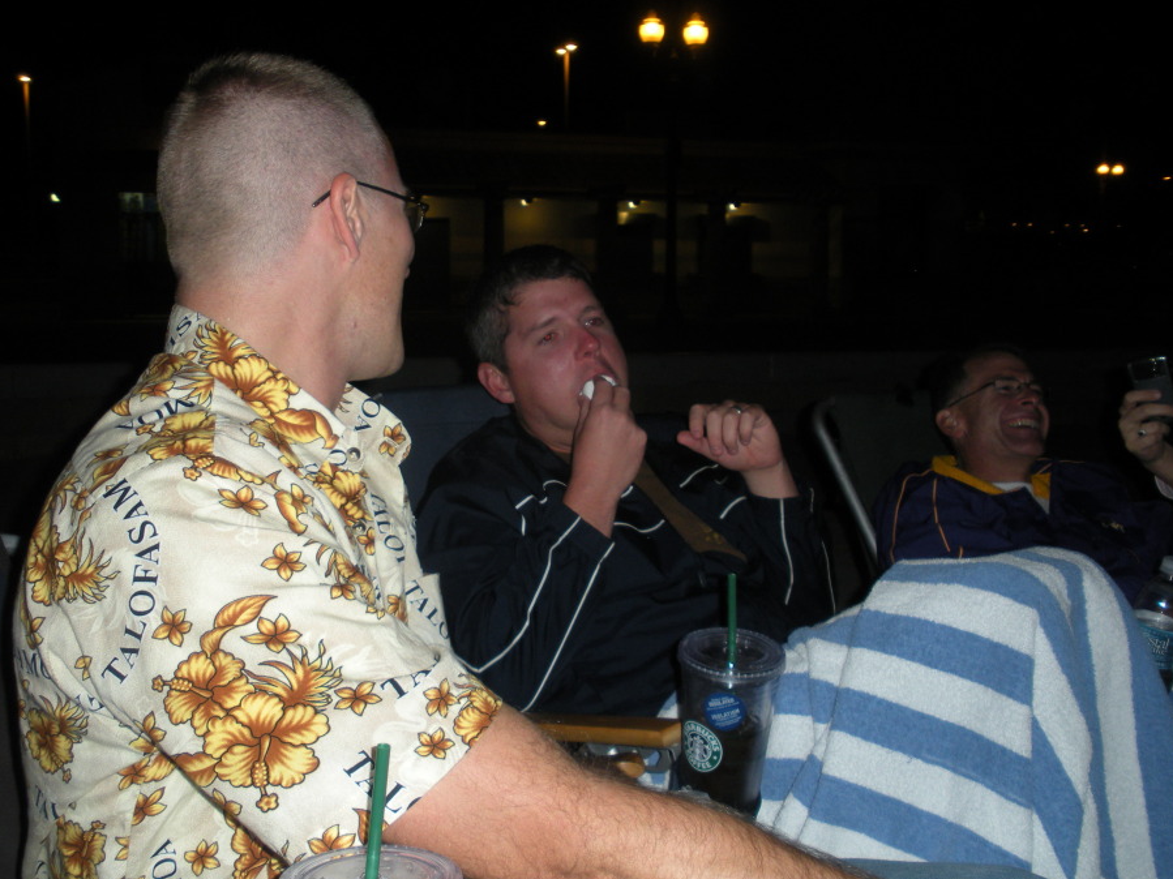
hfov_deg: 45.8
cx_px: 585
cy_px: 398
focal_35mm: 41
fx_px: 1389
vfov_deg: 35.1
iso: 92
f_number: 3.5
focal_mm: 6.3
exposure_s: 1/60
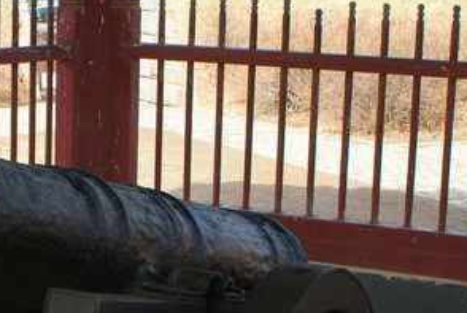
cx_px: 25
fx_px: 1299
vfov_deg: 13.7
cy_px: 253
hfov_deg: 19.9
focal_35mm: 100
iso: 400
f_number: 6.7
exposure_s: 1/180
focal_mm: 28
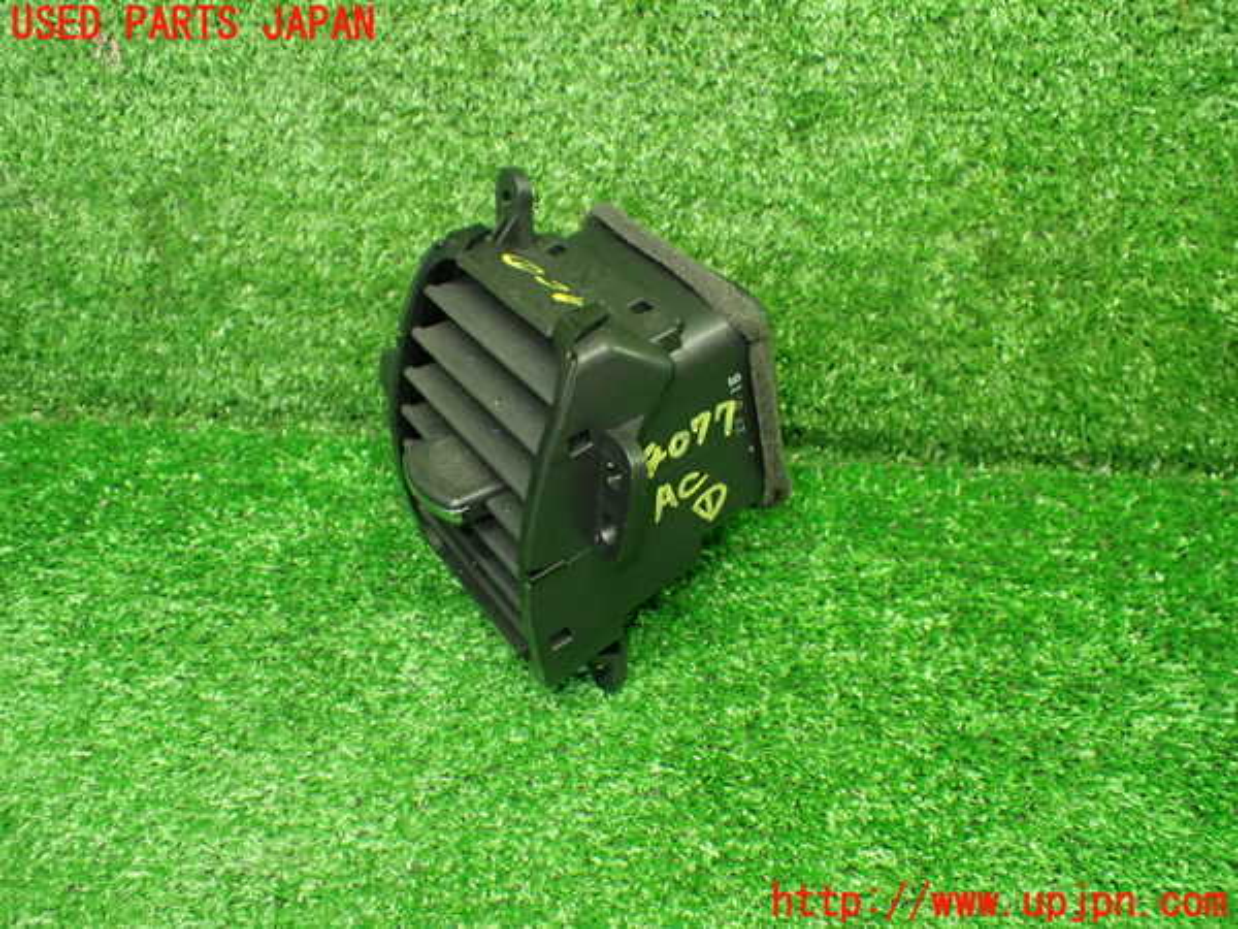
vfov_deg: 46.8
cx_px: 619
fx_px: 1073
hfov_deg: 60.0
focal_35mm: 30
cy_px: 464
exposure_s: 1/80
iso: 800
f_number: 2.3
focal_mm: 5.4
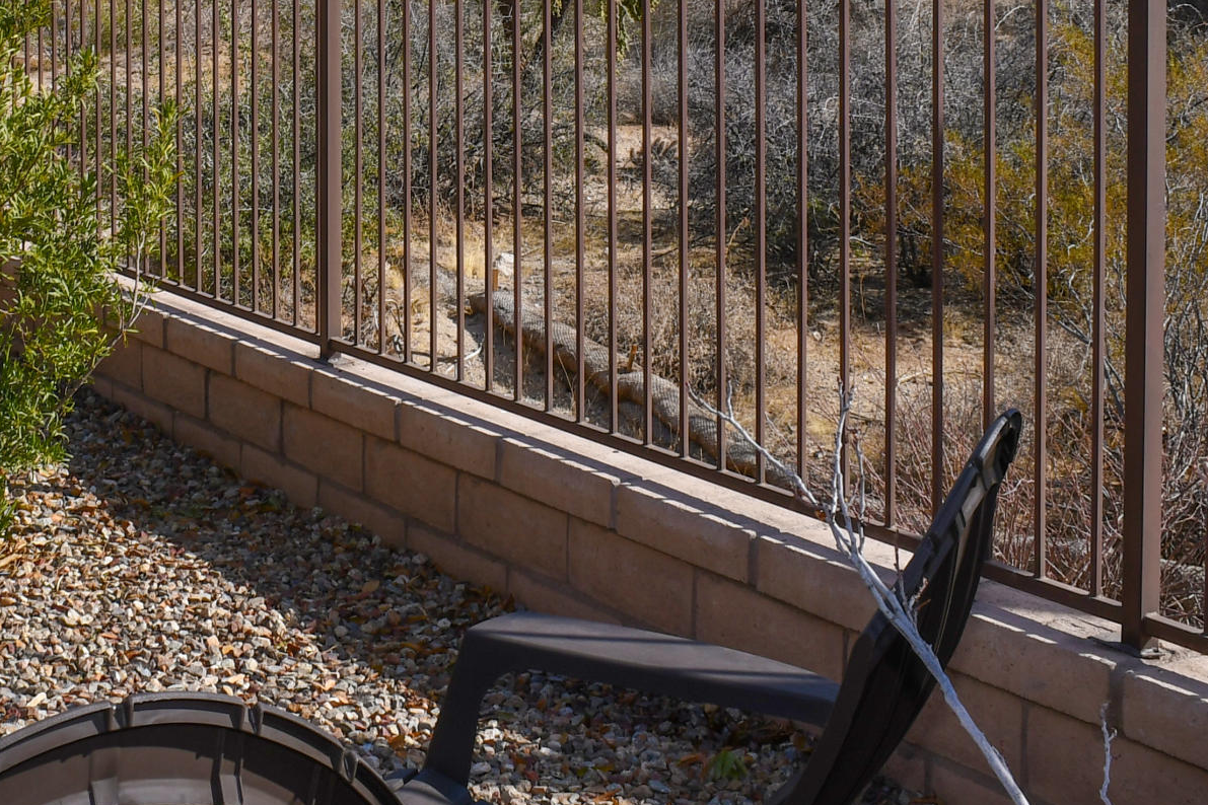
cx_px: 237
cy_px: -74
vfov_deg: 19.2
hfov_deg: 29.0
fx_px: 2282
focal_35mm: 68
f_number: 11
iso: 100
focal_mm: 18
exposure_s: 1/250
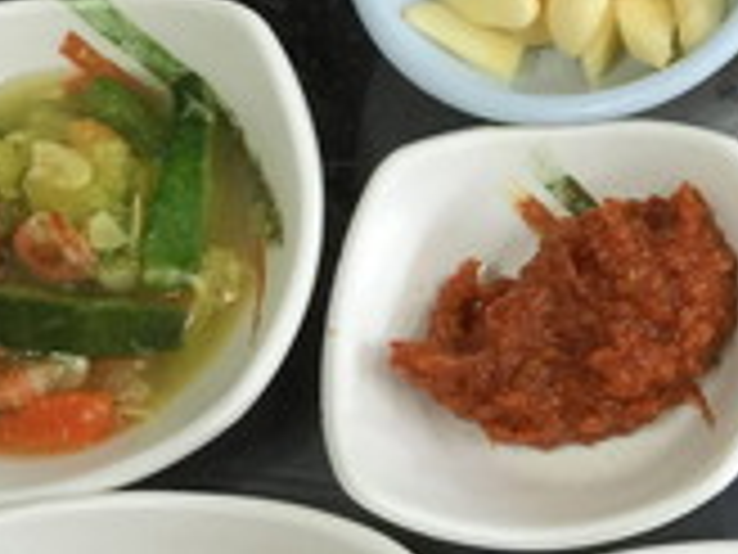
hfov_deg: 14.1
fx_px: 2644
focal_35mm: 124
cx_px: 1328
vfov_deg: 12.0
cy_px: 268
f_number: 2.2
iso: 40
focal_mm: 4.15
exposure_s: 1/15
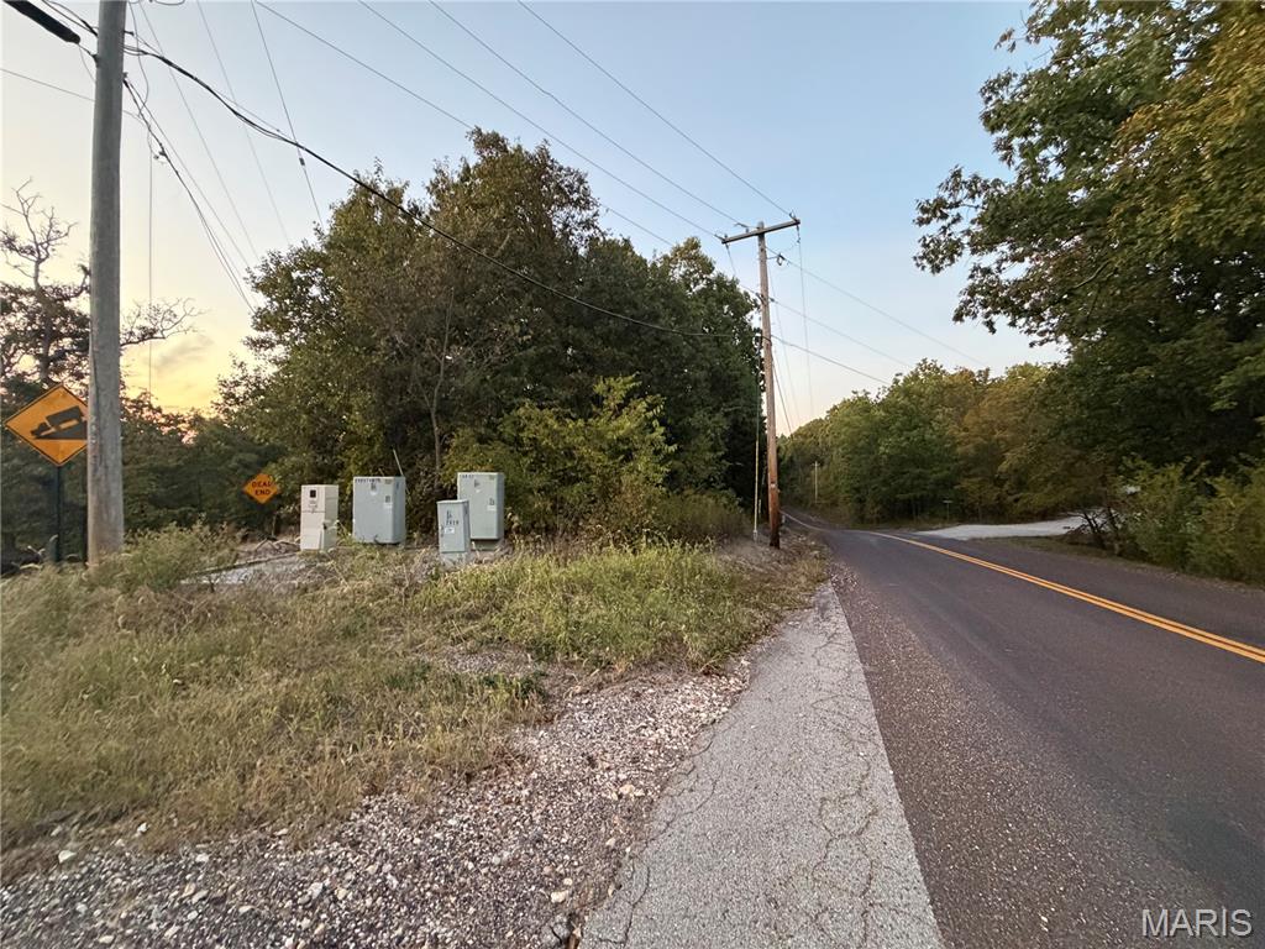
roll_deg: +0.3
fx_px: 512
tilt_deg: -1.2
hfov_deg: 102.1
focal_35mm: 14
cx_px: 632
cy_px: 474
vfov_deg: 85.7
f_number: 2.2
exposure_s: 1/60
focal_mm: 2.22
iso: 500
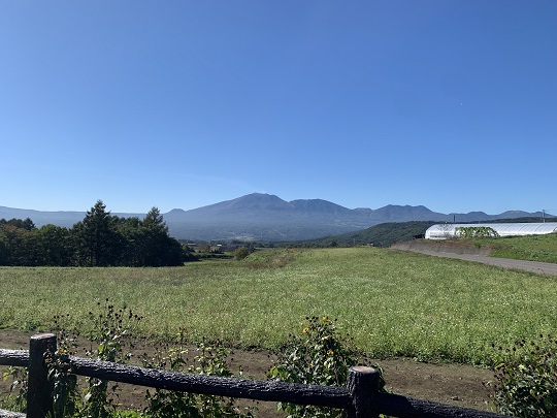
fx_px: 418
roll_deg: -2.5
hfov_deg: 67.3
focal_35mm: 26
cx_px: 278
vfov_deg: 53.1
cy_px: 209
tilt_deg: +3.7
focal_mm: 4.25
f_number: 1.8
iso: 25
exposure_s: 1/2755
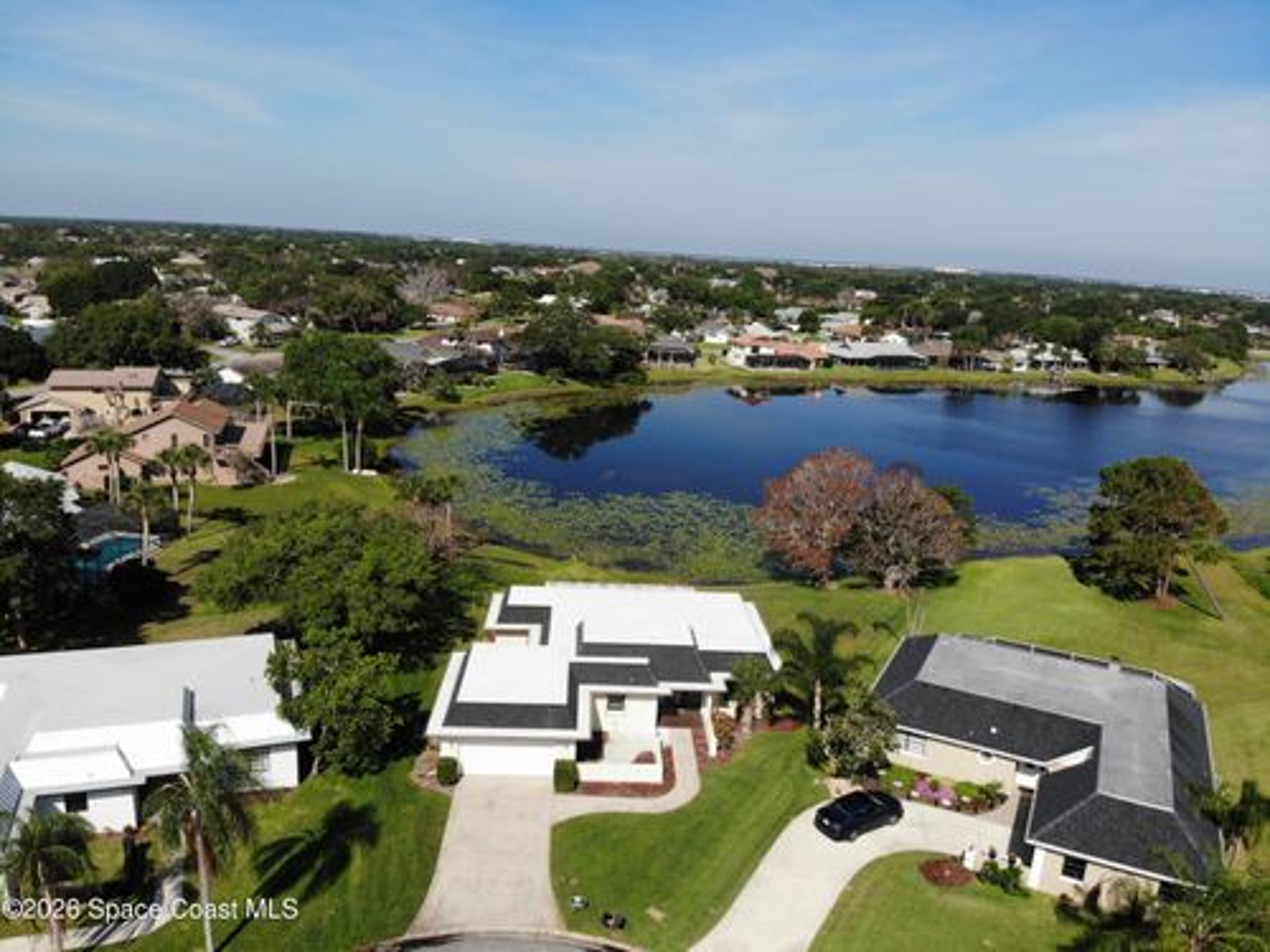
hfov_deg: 71.6
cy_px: 476
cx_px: 635
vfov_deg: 56.8
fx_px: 881
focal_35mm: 24
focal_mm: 4.5
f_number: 2.8
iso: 100
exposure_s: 1/1350
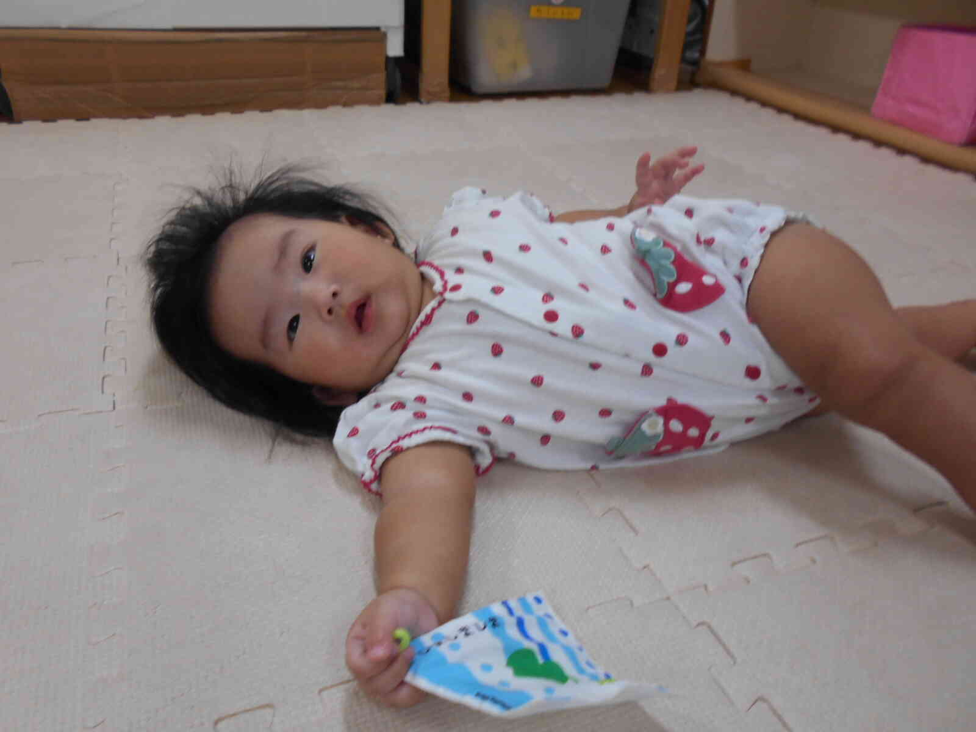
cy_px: 366
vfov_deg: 53.1
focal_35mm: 26
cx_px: 488
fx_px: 733
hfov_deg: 67.3
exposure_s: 1/30
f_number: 3.2
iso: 160
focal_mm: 4.6
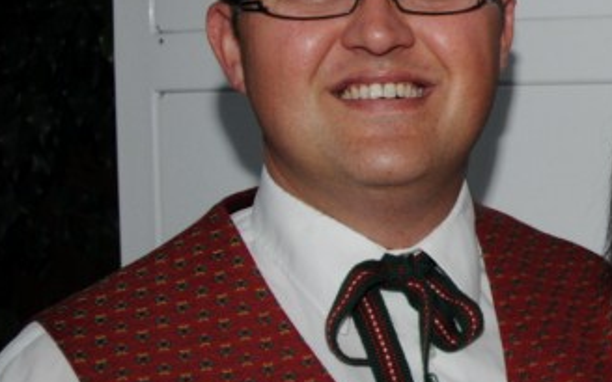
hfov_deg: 17.3
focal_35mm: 110
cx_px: 901
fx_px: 1828
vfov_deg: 11.9
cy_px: 104
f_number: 5.6
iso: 400
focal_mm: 23
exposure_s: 1/60
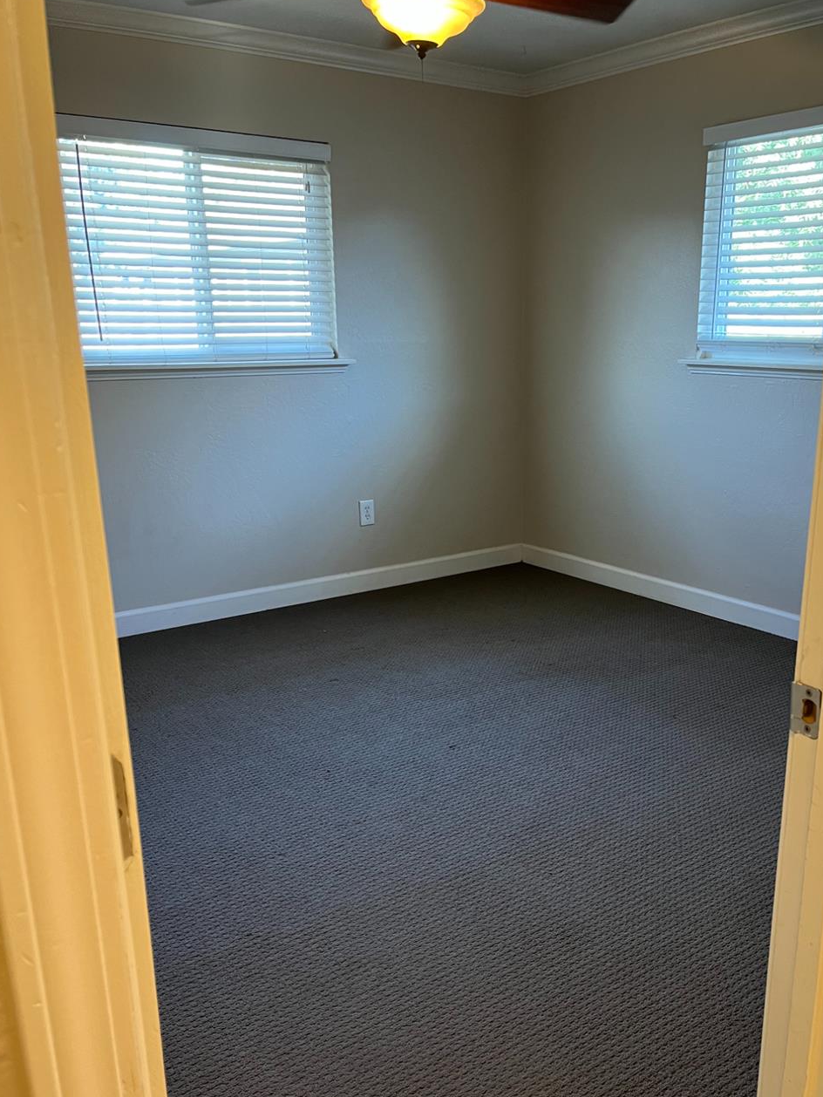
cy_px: 614
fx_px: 982
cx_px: 480
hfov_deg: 45.3
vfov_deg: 58.2
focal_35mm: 31
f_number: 1.6
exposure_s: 1/60
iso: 250
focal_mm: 5.1
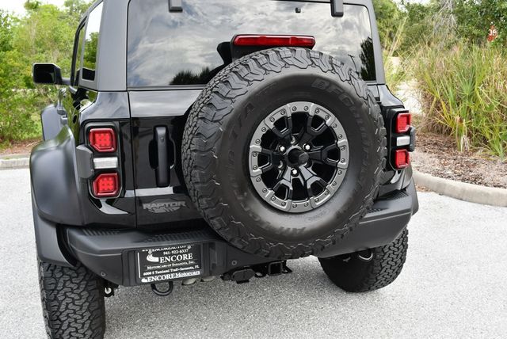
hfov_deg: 53.1
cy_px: 170
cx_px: 254
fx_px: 507
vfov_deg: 36.9
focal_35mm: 36
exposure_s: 1/250
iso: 320
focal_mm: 18
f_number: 5.6
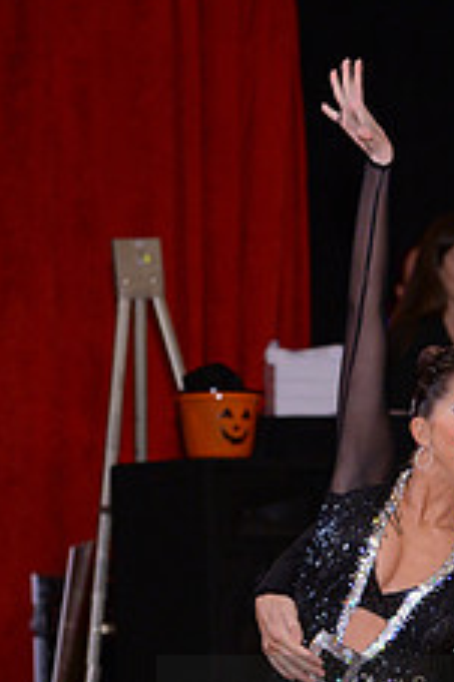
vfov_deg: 6.7
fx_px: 5816
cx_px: 573
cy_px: 757
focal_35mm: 307
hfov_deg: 4.5
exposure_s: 1/250
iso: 1600
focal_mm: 120
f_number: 4
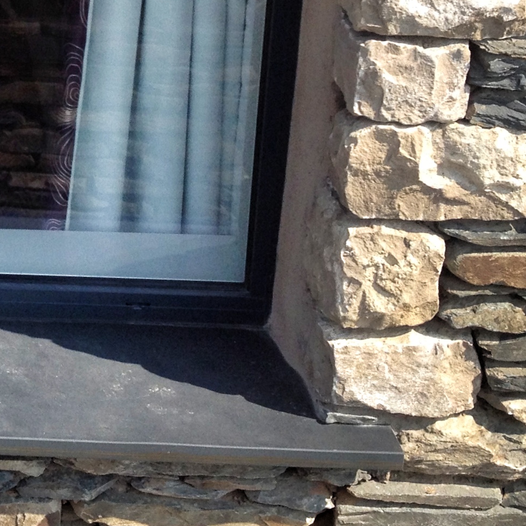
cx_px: -193
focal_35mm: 104
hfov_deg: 15.7
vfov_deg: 16.2
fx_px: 1788
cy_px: -80
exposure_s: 1/836
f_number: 2.4
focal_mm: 4.28
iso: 50
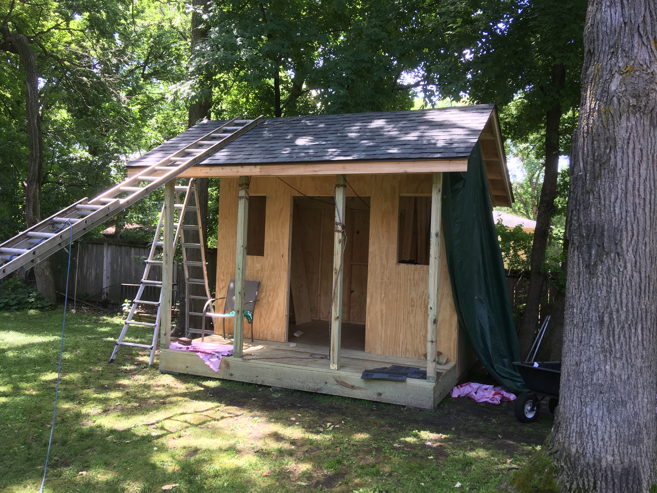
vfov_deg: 48.2
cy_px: 246
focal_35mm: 29
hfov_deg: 61.7
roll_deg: -2.1
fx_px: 550
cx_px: 328
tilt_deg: -1.1
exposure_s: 1/60
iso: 25
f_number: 2.2
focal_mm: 4.15
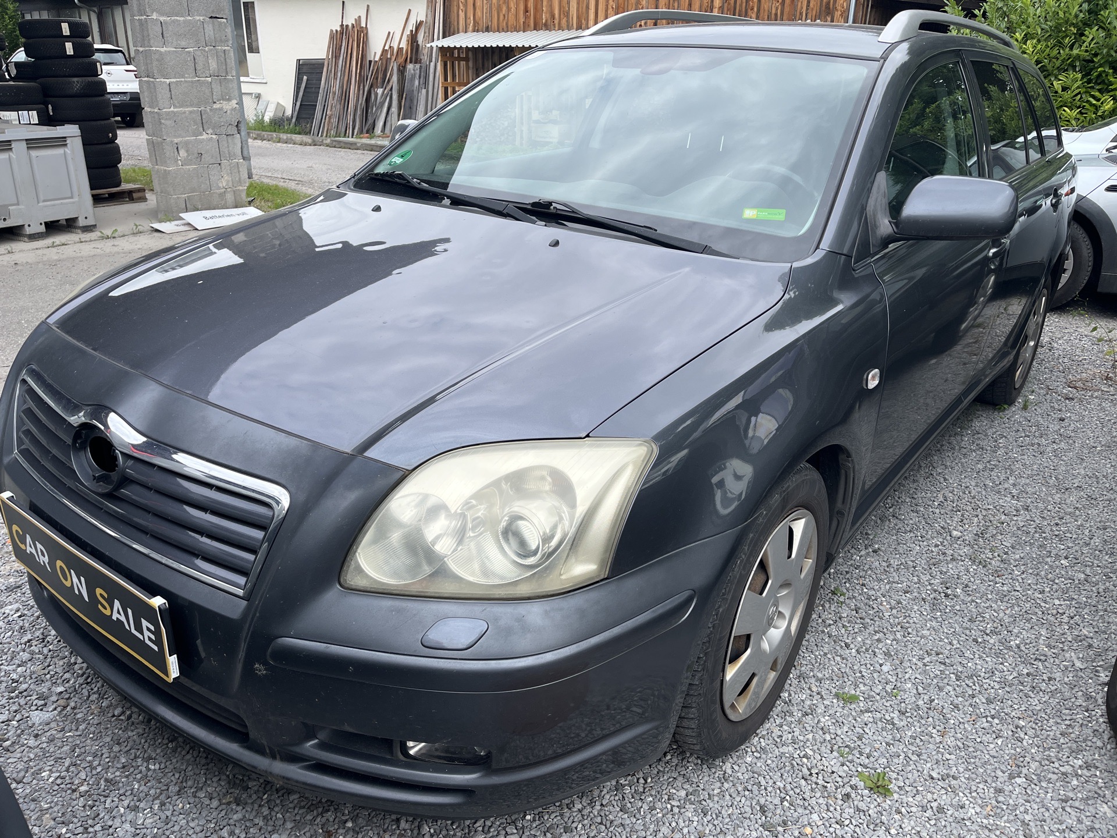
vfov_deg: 53.1
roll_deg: -1.1
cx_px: 558
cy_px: 419
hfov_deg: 67.3
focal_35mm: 26
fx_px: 839
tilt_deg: -21.7
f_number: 1.6
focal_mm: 5.1
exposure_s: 1/1117
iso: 50
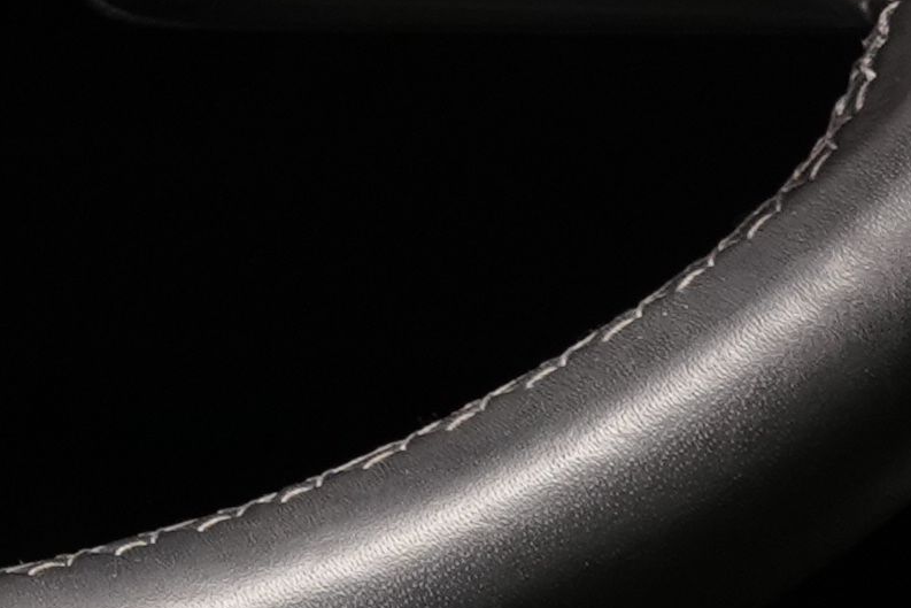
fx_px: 6125
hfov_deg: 8.4
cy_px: -1077
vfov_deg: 5.4
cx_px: -286
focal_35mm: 242
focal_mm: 32
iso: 1250
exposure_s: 1/25
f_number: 5
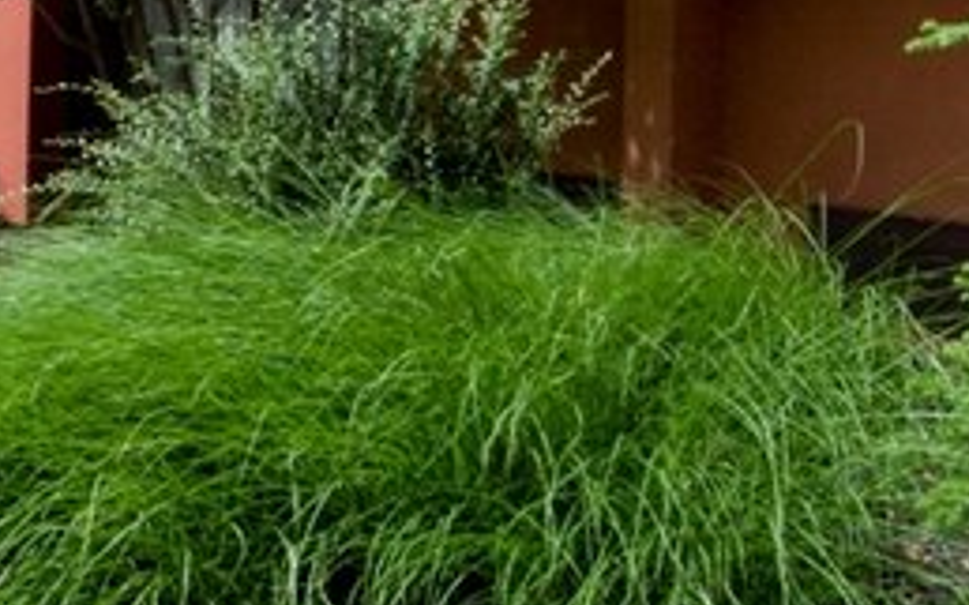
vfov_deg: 20.2
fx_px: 1625
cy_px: -39
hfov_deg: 30.4
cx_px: -38
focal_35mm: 62
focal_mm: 13
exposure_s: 1/125
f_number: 22
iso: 400
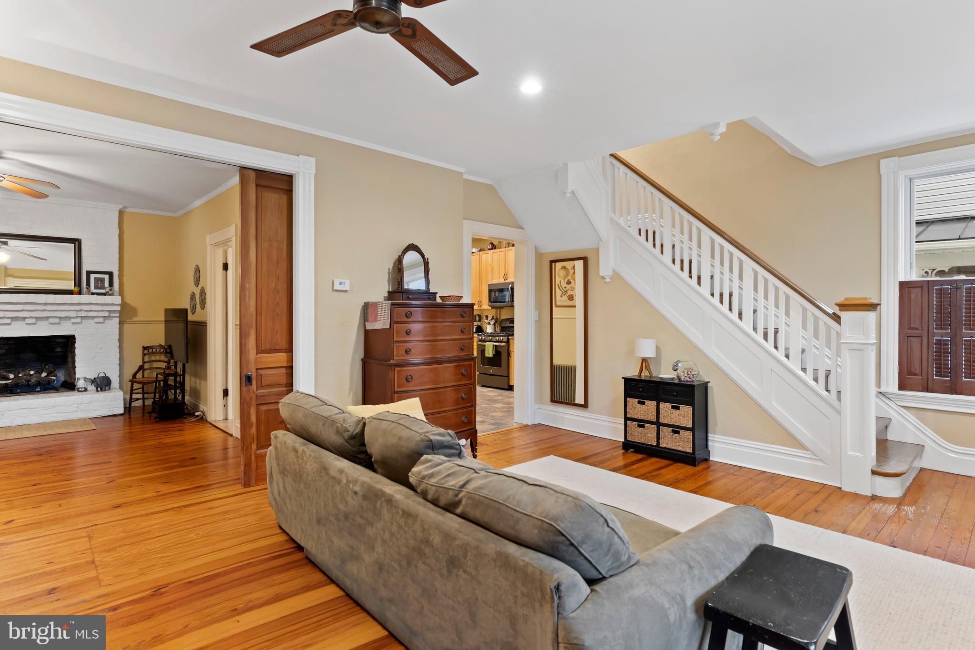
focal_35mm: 18
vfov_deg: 67.4
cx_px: 488
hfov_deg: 90.0
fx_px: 487
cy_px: 325
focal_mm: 18
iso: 800
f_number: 7.1
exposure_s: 1/5
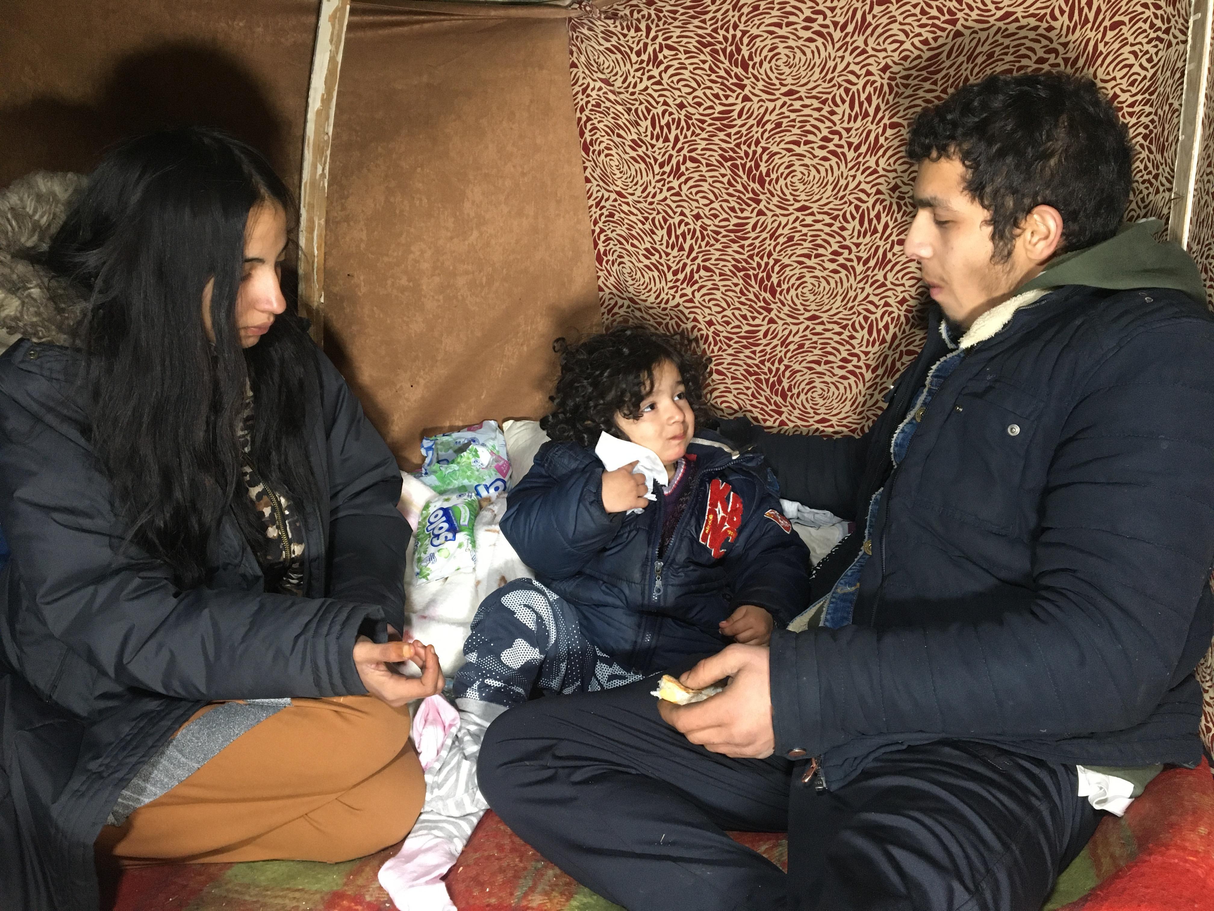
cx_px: 607
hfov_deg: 61.7
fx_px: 1017
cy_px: 456
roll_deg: -1.9
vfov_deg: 48.2
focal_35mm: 29
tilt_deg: -13.5
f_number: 2.2
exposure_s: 1/33
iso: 200
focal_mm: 4.15
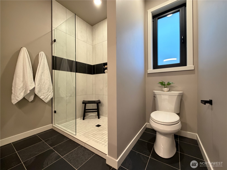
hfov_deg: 102.1
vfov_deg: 85.7
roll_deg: +0.4
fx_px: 92
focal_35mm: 14
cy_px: 85
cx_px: 114
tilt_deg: -0.2
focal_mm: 2.22
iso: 500
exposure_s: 1/60
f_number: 2.2
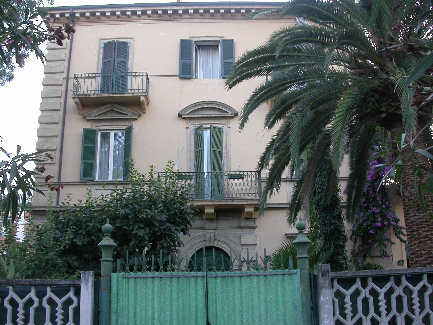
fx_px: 475
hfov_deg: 49.0
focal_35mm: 38
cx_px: 216
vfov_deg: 37.7
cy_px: 162
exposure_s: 1/46.8
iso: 100
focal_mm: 7.85
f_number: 3
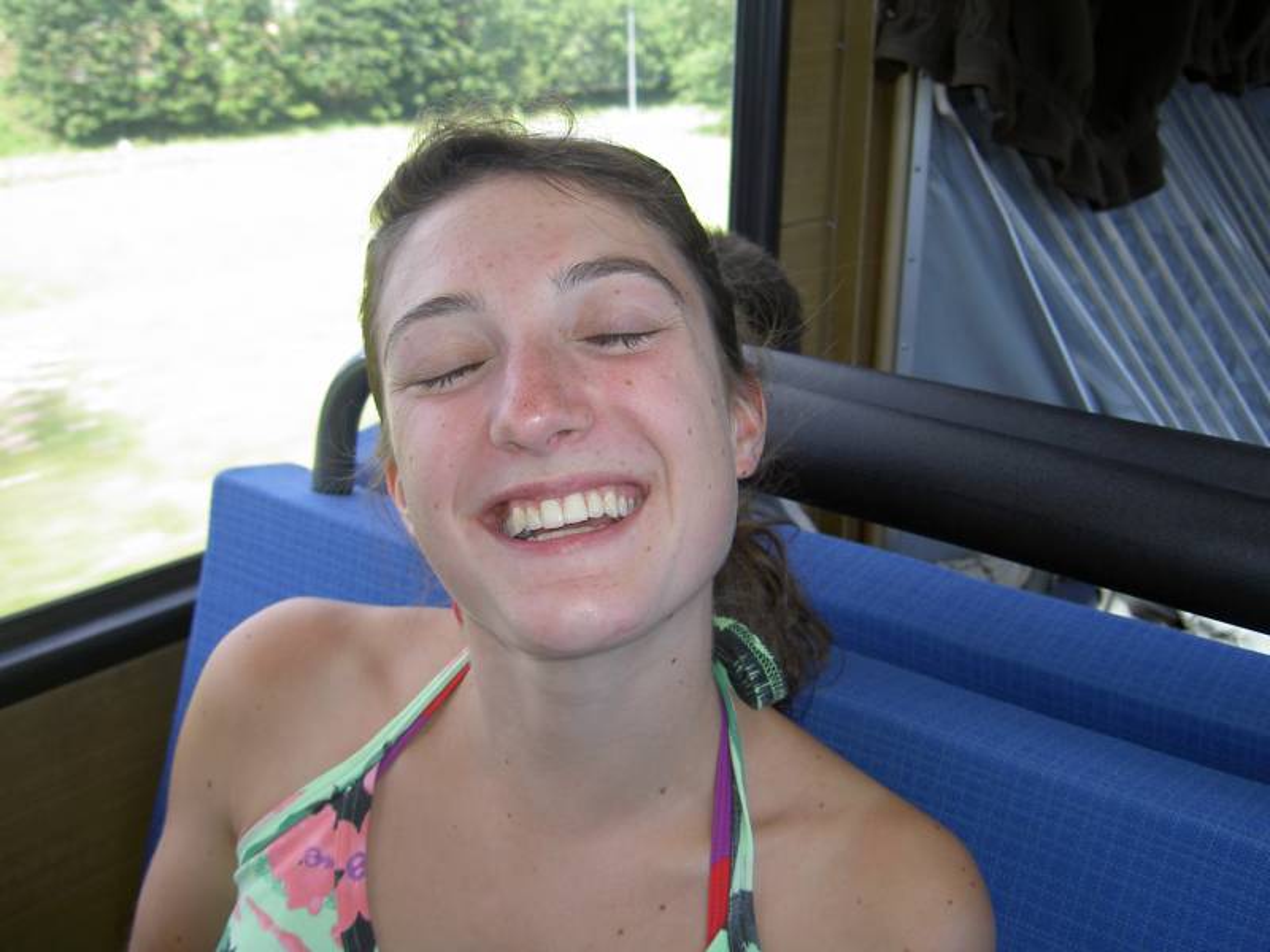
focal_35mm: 39
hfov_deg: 47.9
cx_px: 635
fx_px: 1431
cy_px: 476
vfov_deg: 36.8
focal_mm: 8
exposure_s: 1/125
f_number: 2.8
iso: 100
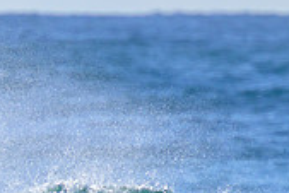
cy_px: 322
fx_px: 22063
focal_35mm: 2746
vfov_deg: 0.5
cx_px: -139
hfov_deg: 0.8
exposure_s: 1/2000
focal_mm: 800
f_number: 11
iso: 800
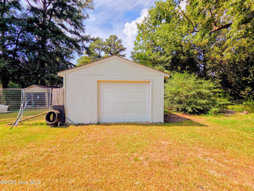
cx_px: 127
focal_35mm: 13
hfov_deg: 106.2
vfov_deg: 89.9
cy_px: 96
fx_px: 95
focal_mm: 2.2
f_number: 2.2
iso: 64
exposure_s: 1/2000
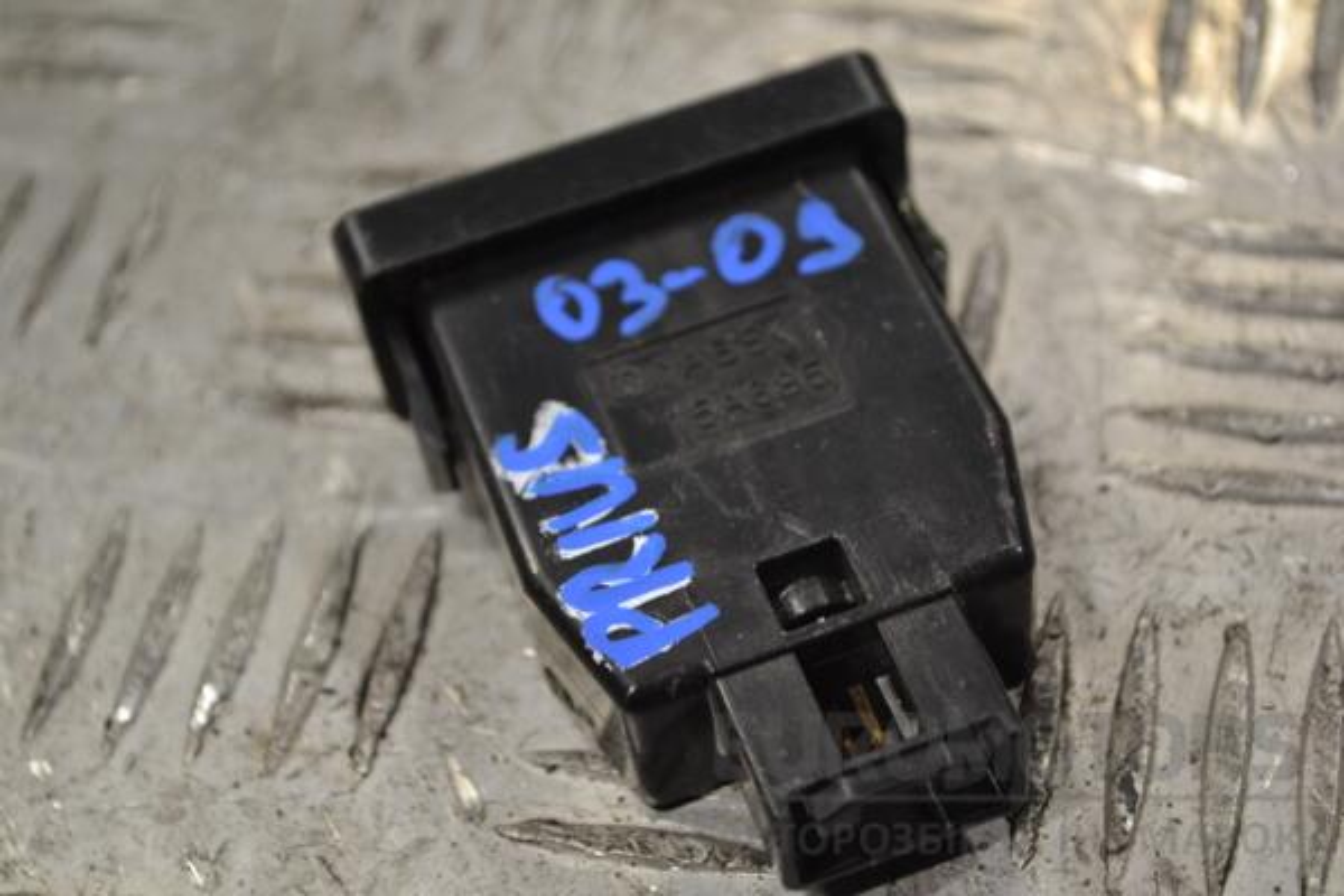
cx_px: 672
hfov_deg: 29.2
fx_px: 2576
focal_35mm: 69
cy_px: 448
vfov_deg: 19.7
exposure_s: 1/80
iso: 400
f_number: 5.3
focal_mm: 46
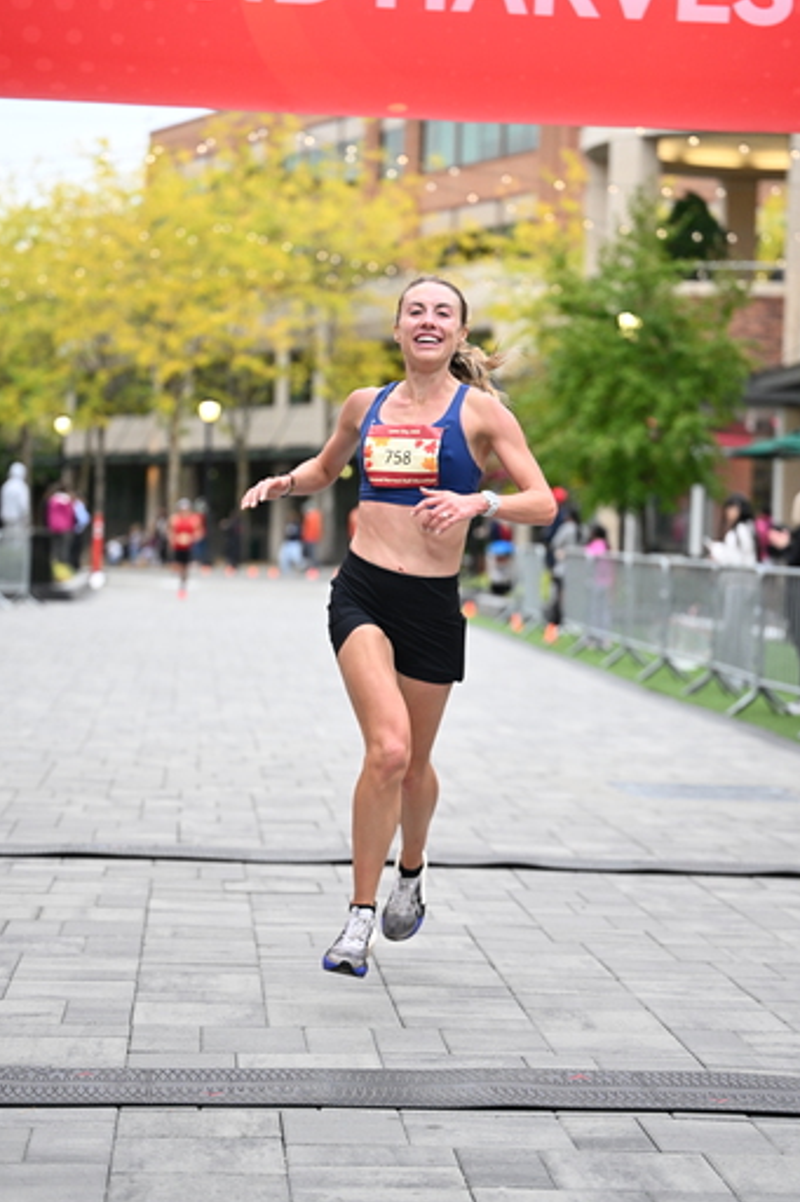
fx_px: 2868
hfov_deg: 15.9
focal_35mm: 86
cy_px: 601
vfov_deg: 23.7
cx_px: 402
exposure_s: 1/1000
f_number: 2.8
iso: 1600
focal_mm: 80
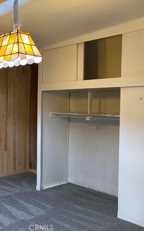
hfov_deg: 30.3
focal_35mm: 40
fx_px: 251
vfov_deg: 49.3
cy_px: 115
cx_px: 8
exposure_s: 1/30
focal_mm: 3.99
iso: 500
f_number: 1.8
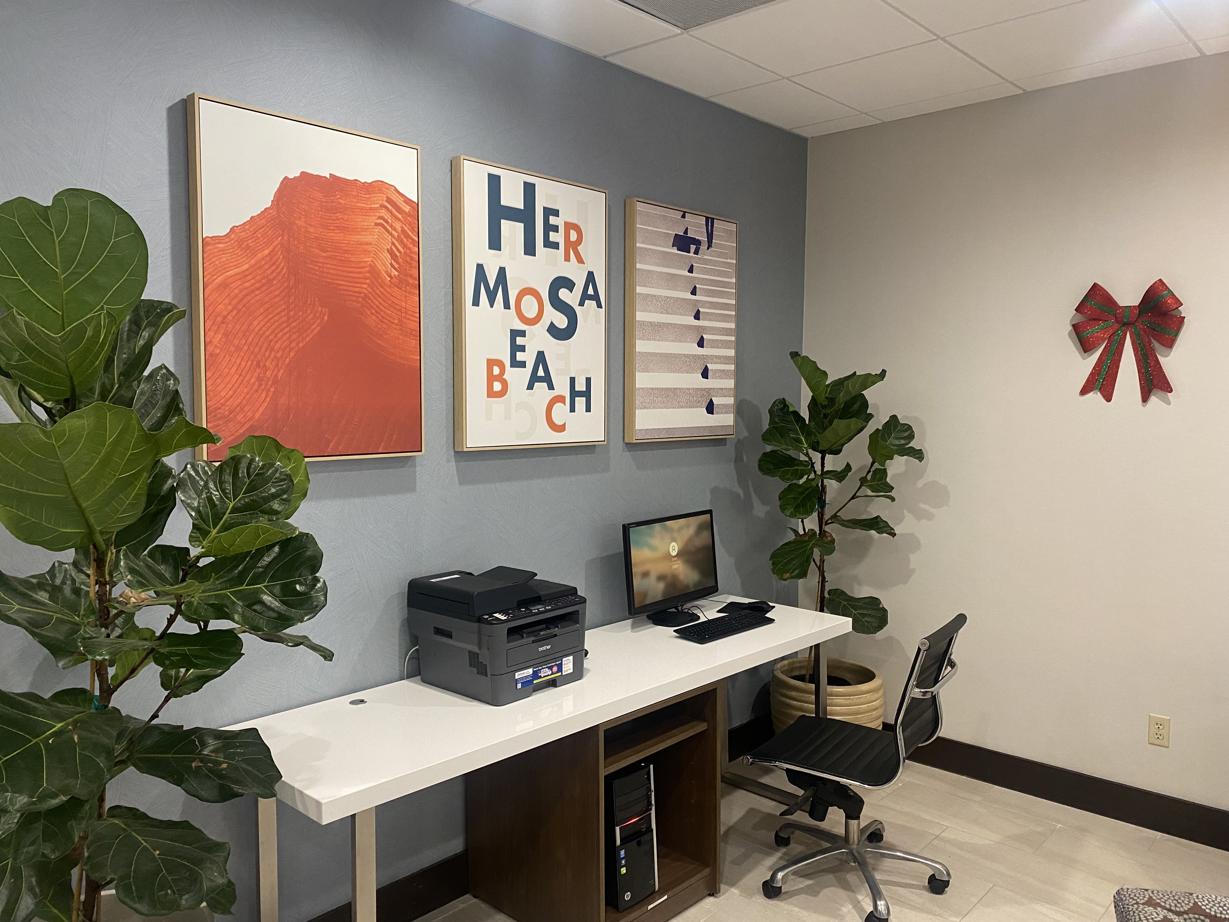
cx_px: 614
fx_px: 923
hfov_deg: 67.3
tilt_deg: -4.1
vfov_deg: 53.1
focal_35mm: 26
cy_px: 461
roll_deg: -0.7
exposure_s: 1/60
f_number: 1.8
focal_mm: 4.25
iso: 320
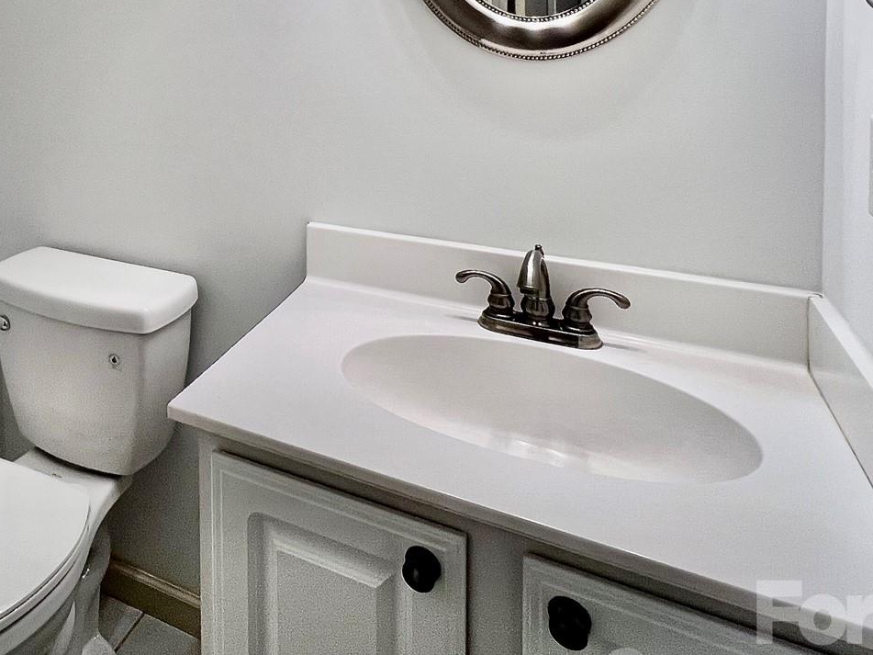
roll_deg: +1.7
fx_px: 706
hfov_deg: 56.0
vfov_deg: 44.8
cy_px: 55
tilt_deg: -4.4
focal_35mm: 28
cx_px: 109
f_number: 1.8
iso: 100
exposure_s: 1/120
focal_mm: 1.57
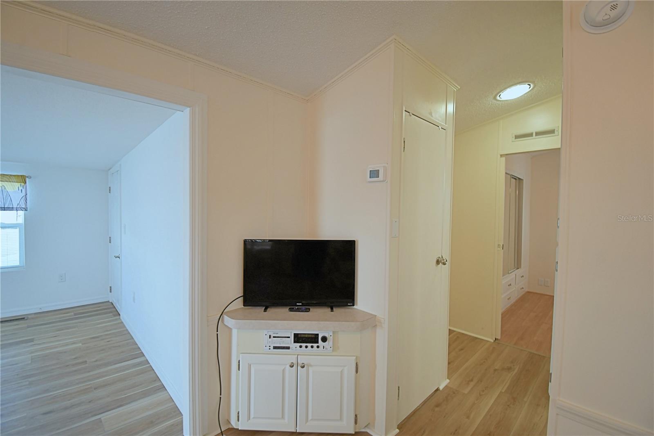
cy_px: 218
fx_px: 272
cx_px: 327
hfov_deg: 100.4
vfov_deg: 77.3
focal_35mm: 15
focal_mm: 10
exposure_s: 1/50
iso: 400
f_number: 4.5
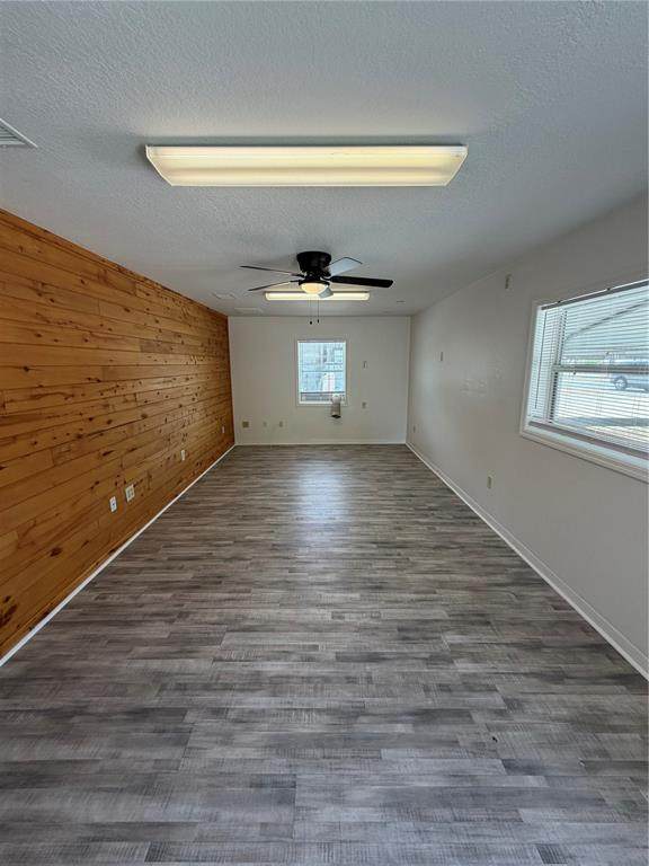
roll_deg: +0.4
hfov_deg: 85.7
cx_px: 324
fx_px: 350
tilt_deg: -10.9
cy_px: 433
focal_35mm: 14
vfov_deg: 102.1
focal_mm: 2.22
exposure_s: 1/120
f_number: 2.2
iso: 64
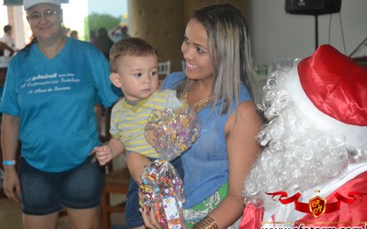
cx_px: 189
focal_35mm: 64
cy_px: 117
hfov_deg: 32.0
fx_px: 640
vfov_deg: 20.3
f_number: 4.5
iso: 3200
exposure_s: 1/60
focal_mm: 40
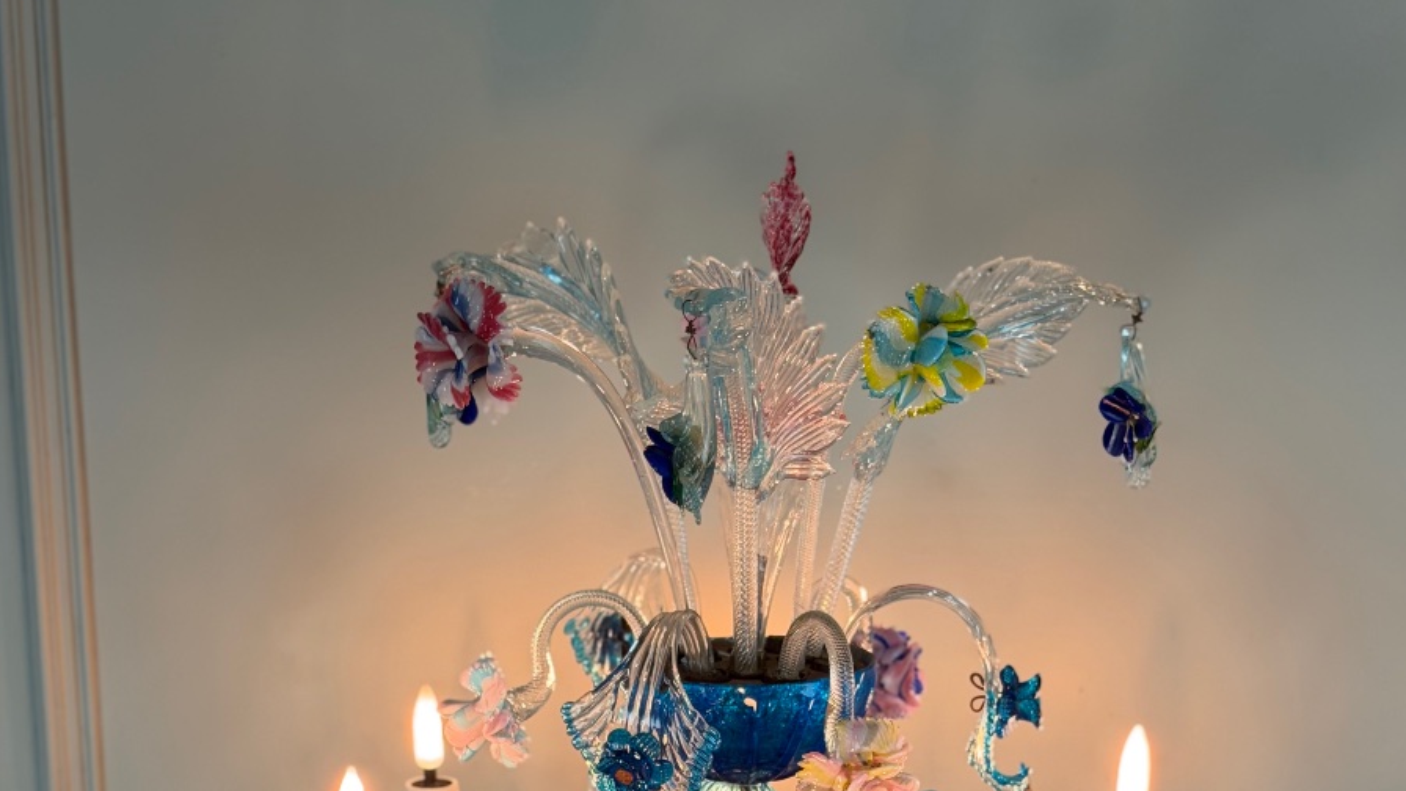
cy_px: 917
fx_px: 2610
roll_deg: +0.0
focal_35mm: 70
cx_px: 705
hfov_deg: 30.2
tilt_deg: -11.2
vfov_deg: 16.6
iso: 100
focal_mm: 6.76
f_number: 1.78
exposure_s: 1/100
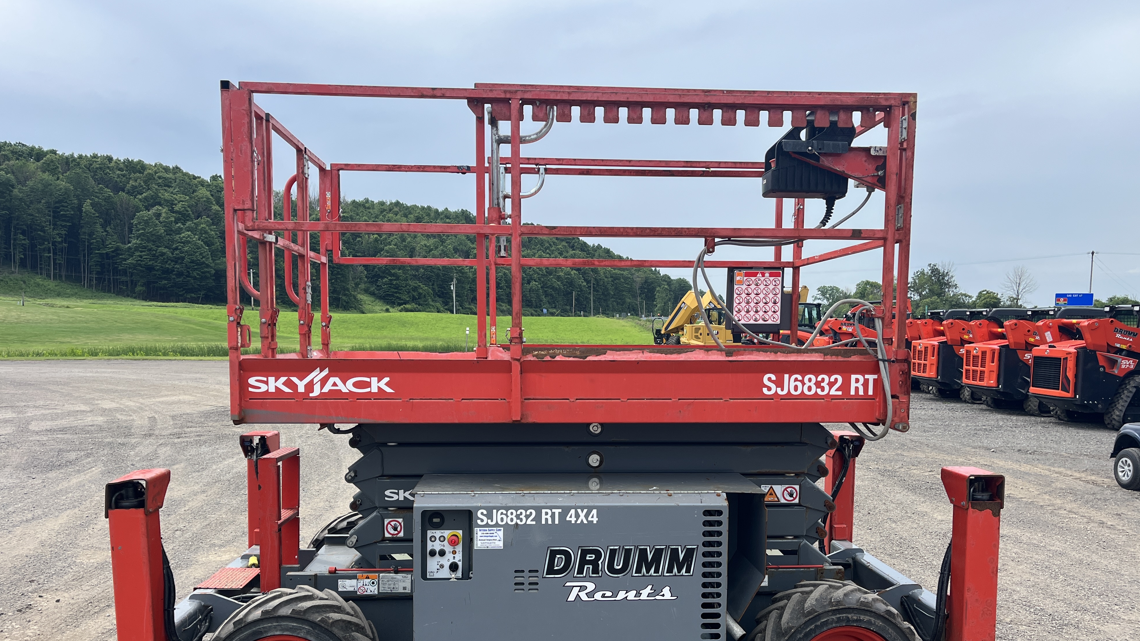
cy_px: 422
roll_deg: +0.2
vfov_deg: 39.7
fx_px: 877
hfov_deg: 66.1
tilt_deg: -5.1
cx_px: 567
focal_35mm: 29
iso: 50
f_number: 1.6
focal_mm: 5.1
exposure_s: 1/2222
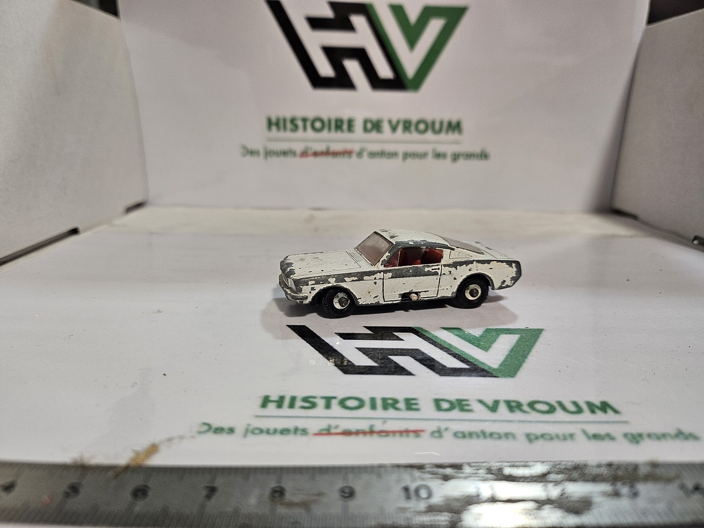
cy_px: 264
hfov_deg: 71.6
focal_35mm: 24
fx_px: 488
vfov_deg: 56.8
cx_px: 352
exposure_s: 1/100
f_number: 1.8
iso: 100
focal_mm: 5
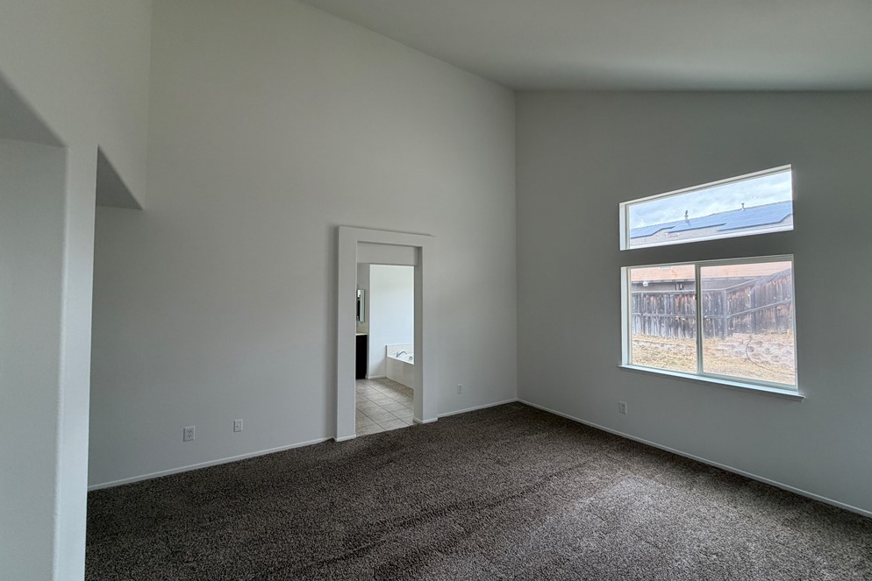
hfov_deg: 100.4
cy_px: 286
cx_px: 432
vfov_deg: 77.3
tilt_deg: +1.7
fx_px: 363
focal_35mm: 15
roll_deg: +0.3
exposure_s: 1/121
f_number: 2.2
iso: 100
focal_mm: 2.22
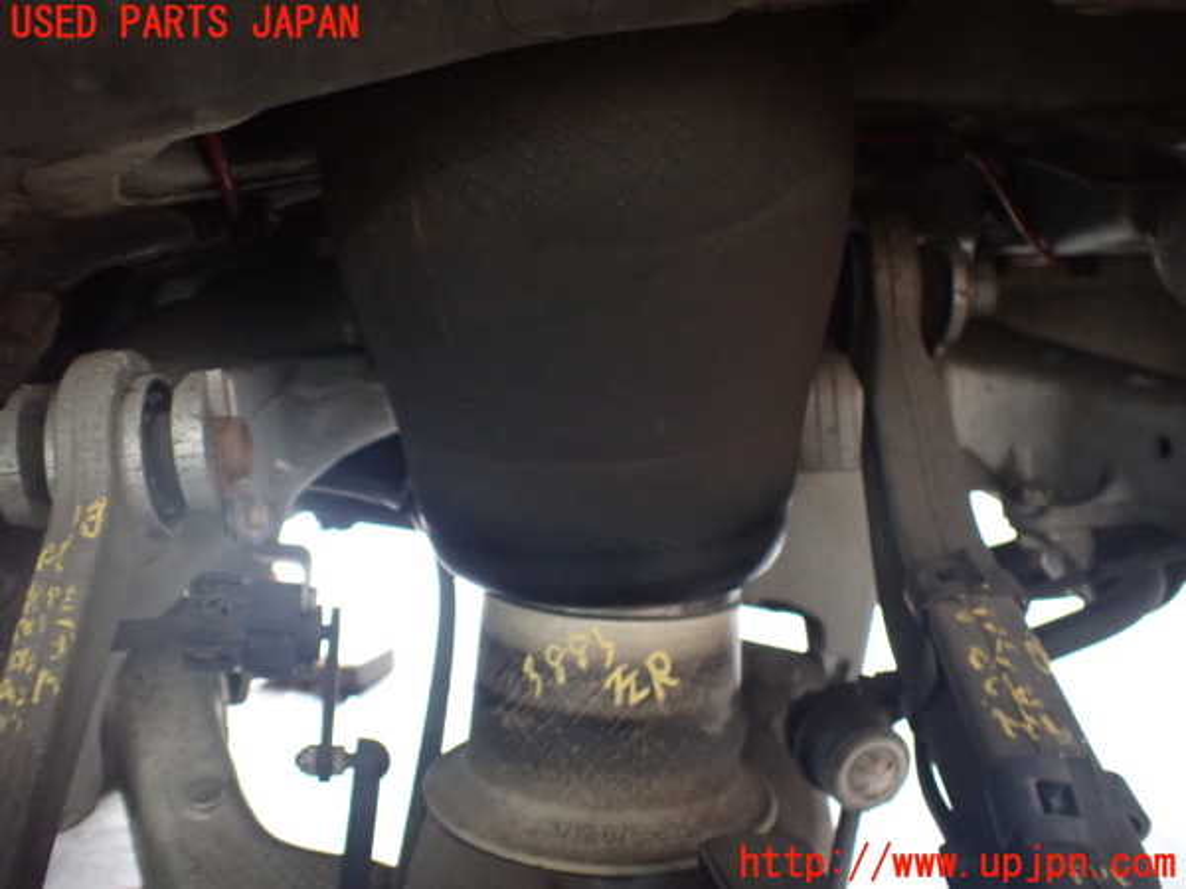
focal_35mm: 30
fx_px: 1028
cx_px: 593
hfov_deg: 60.0
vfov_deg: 46.8
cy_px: 444
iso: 1250
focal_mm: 5.4
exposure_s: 1/30
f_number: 2.3
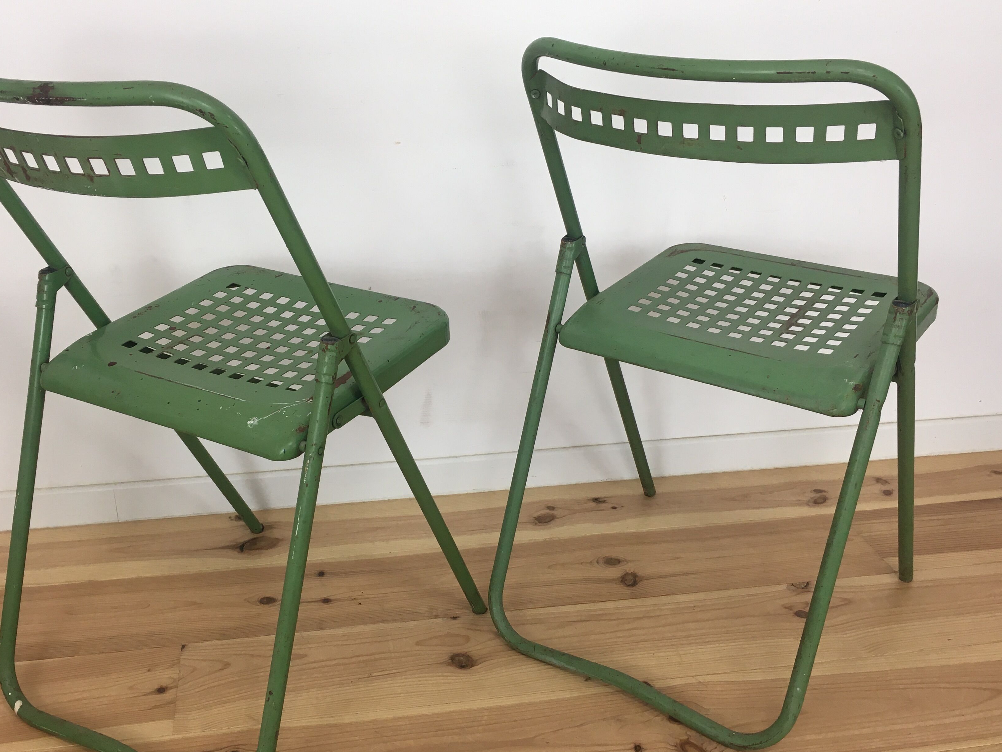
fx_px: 1042
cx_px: 448
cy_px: 422
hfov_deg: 51.3
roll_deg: +0.2
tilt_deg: -25.5
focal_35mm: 36
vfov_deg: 39.6
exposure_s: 1/33
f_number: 2.2
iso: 25
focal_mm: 4.15
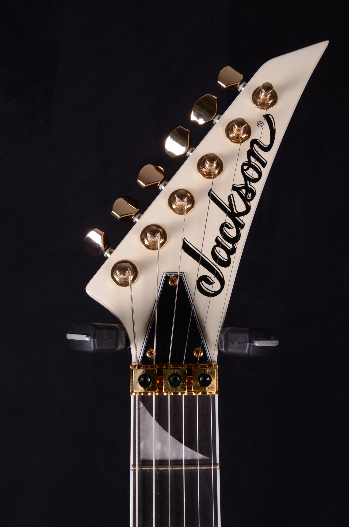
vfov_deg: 41.2
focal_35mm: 48
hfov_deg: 28.0
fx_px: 701
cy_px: 264
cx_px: 174
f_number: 14
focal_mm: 32
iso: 200
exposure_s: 1/200
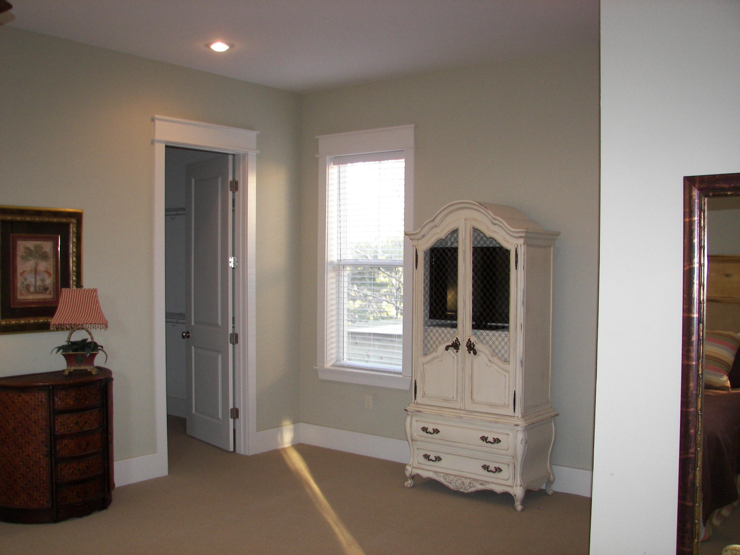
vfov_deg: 39.7
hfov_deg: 51.4
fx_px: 770
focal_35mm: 36
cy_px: 278
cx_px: 370
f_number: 2.8
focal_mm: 6
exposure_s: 1/30
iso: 100
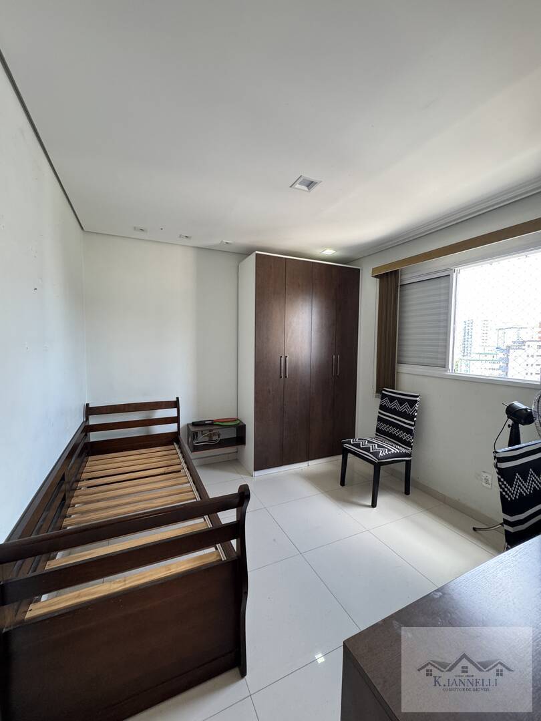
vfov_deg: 102.1
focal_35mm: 14
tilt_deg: -4.5
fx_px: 292
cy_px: 360
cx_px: 270
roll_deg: -0.4
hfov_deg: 85.7
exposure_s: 1/120
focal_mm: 2.22
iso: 200
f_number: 2.2
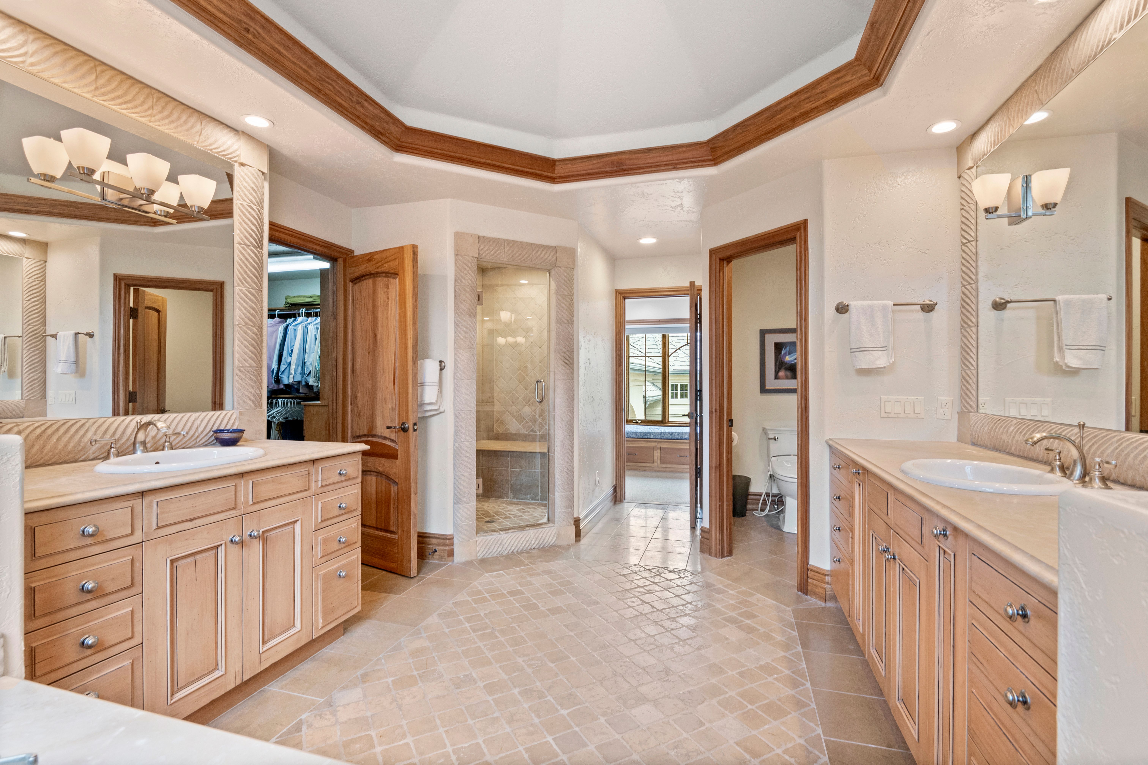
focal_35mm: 16
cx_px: 574
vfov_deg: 73.7
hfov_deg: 96.7
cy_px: 382
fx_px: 510
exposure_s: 1/15
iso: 1100
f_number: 9
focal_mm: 16
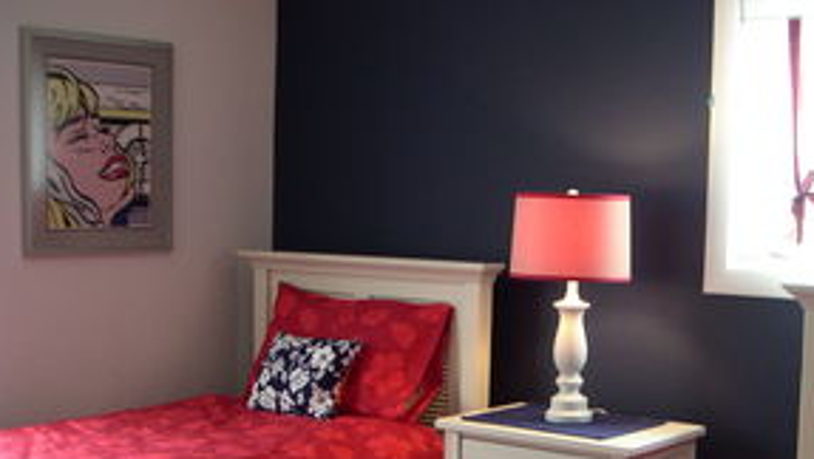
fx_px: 1145
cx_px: 511
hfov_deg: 38.9
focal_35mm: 53
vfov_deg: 22.4
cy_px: 366
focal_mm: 6
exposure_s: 1/50
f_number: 2.8
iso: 140
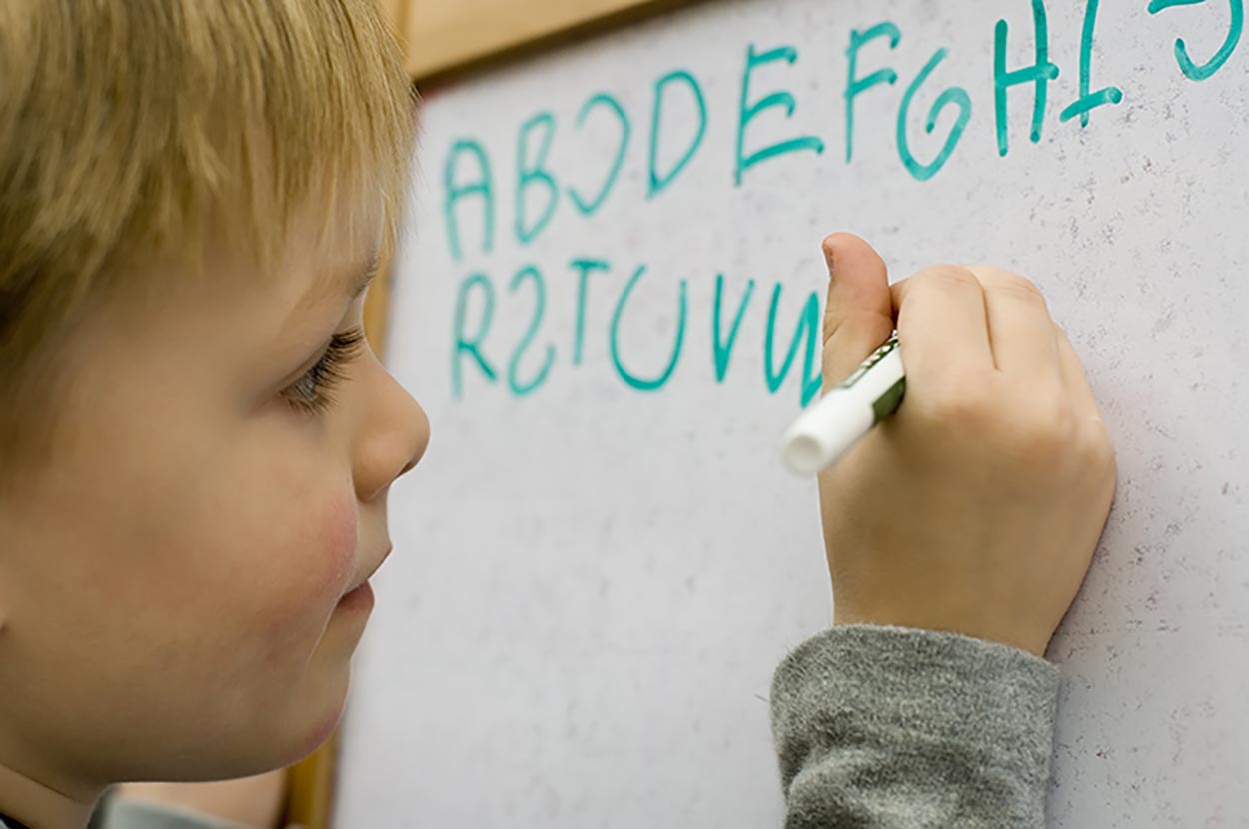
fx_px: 2599
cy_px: 414
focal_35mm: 75
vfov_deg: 18.1
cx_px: 624
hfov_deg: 27.0
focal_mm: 50
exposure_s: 1/60
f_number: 3.5
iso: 100
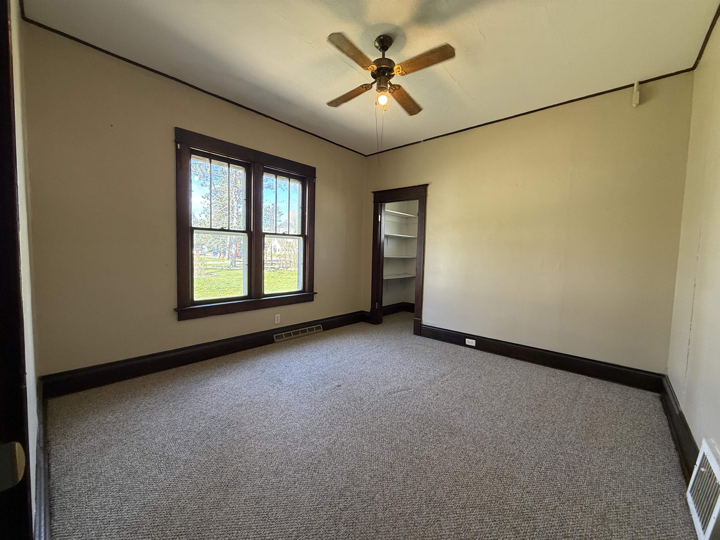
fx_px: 291
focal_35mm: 14
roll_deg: -1.1
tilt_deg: -3.1
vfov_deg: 85.7
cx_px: 360
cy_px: 270
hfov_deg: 102.1
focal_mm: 2.22
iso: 200
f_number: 2.2
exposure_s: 1/120
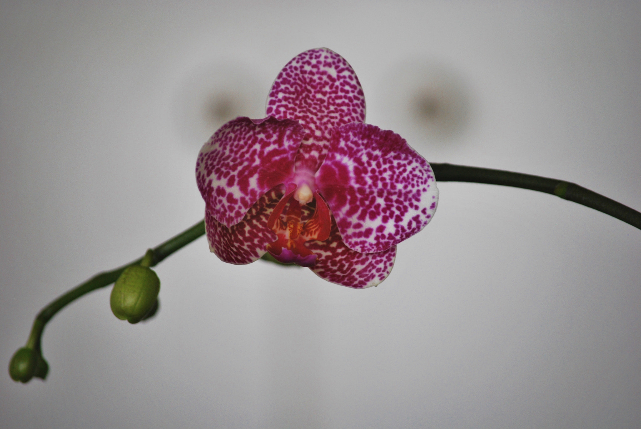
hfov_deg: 6.5
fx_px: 5615
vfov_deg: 4.4
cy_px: 214
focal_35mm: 315
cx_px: 320
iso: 400
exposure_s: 1/40
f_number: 5.3
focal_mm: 210
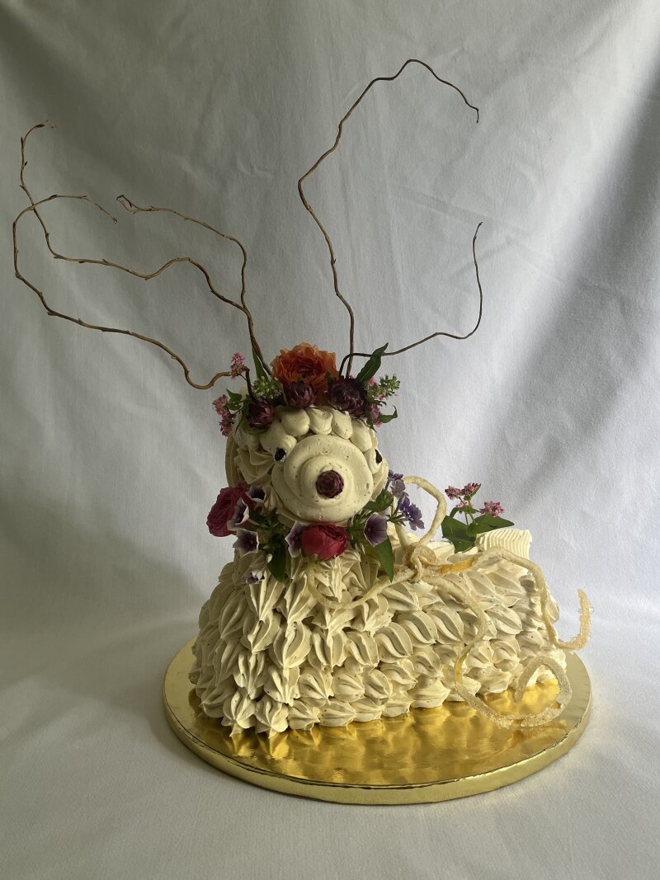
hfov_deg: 53.1
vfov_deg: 67.3
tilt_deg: -8.0
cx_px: 330
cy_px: 440
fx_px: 661
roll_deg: +0.4
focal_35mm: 26
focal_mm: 5.1
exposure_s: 1/121
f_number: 1.6
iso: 50
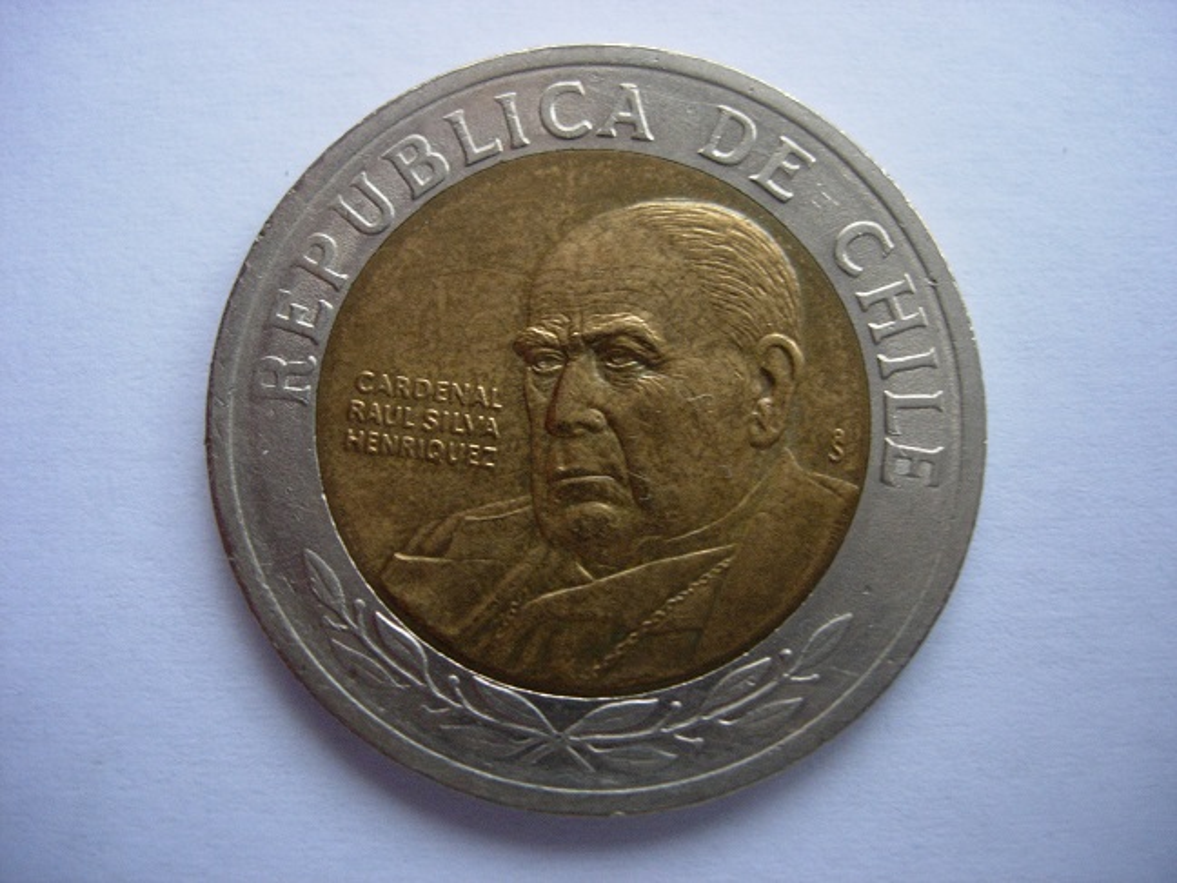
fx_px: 1292
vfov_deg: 37.7
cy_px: 442
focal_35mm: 38
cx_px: 588
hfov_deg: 49.0
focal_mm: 7.8
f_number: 2.8
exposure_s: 1/32
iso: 168
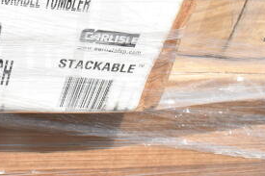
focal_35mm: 60
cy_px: 1
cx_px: 38
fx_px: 441
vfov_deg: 21.8
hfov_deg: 32.1
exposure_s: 1/640
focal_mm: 18
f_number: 13
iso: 1600
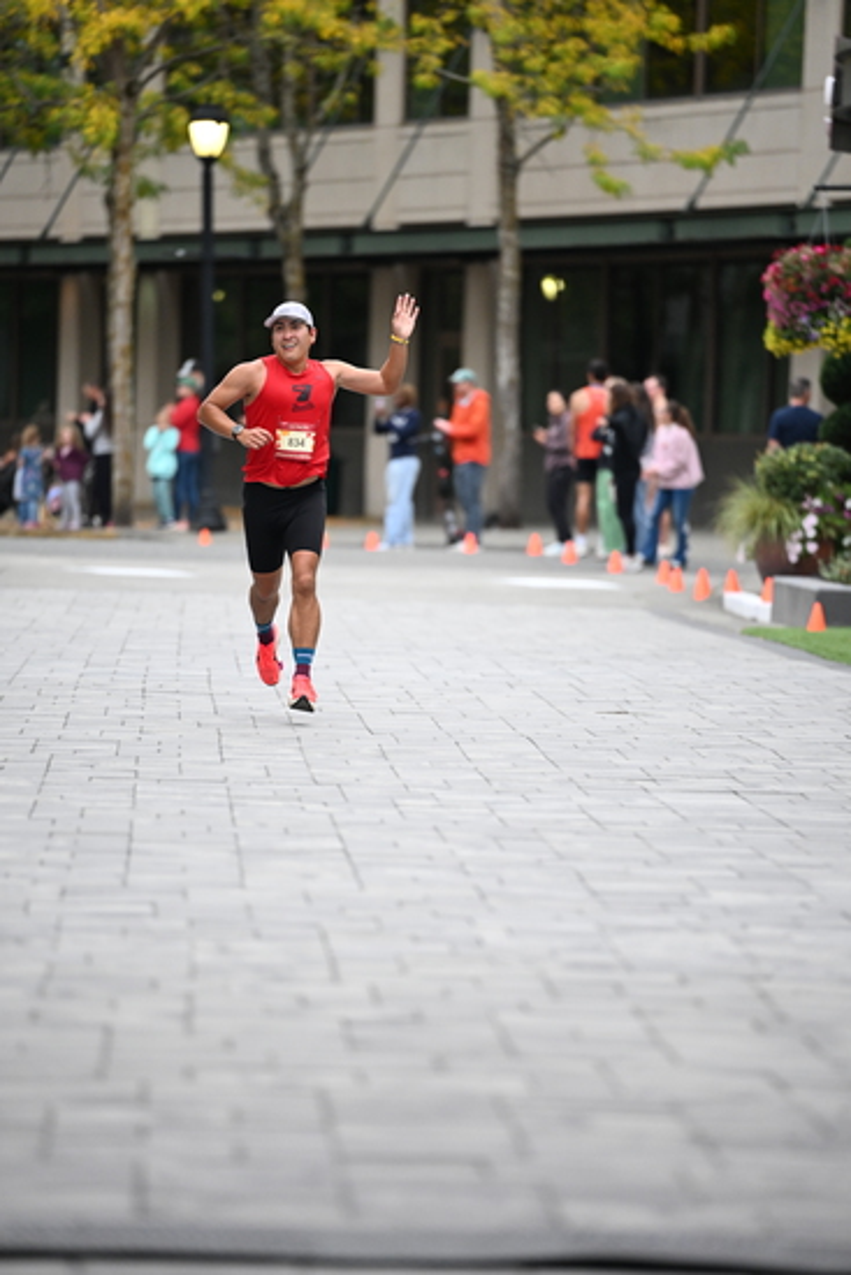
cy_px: 638
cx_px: 426
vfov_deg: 10.3
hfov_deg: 6.9
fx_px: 7087
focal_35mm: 200
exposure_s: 1/1000
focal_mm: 200
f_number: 2.8
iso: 1600
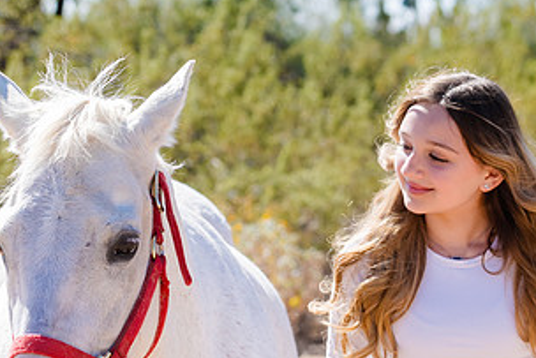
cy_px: 258
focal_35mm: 183
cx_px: 291
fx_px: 2726
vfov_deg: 7.5
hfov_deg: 11.2
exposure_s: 1/800
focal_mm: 96
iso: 250
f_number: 5.6
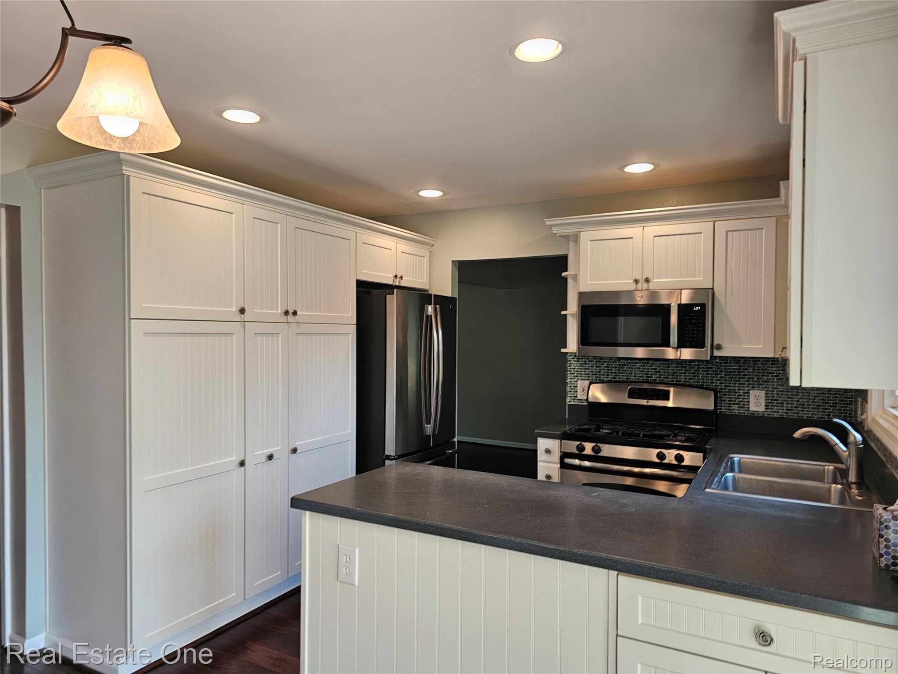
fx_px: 597
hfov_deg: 73.9
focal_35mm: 23
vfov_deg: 58.9
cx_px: 449
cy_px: 337
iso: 80
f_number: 1.7
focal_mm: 6.3
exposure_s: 1/120
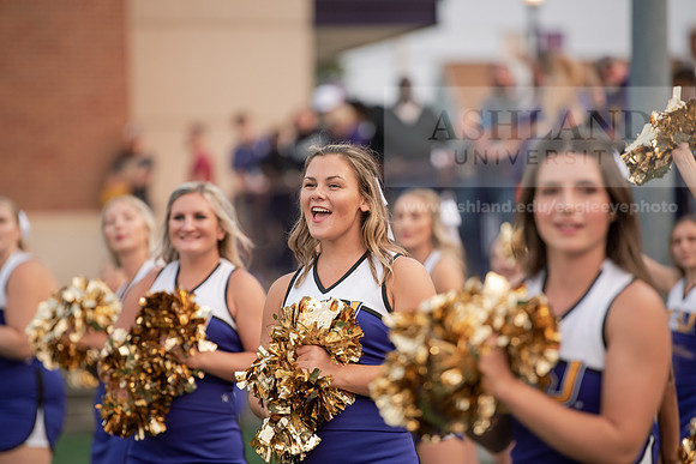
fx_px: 3867
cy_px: 232
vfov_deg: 6.9
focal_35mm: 200
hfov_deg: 10.3
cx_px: 348
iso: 1250
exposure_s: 1/1000
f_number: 3.2
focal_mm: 200
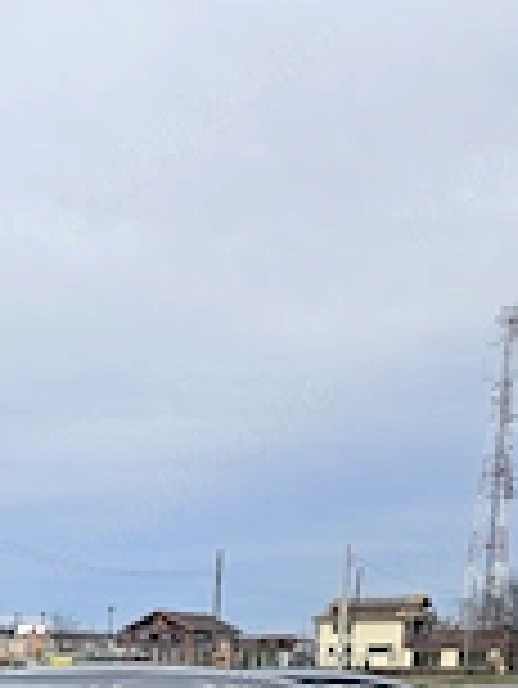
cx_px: -68
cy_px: 881
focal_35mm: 60
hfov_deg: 22.9
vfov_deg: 27.2
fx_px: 1195
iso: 25
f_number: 1.8
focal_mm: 5.4
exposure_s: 1/833
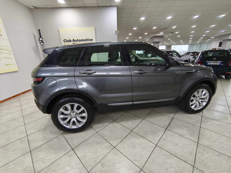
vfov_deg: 81.7
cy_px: 86
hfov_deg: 98.2
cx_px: 116
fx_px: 100
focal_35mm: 15
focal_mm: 1.91
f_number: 2.2
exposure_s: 1/25
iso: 500
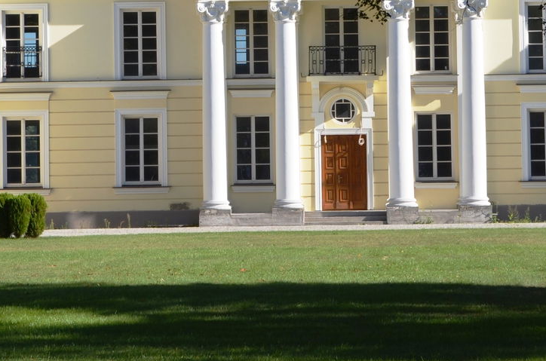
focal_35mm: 199
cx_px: 295
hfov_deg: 10.4
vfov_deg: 6.8
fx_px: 3011
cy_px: 33
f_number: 8
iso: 100
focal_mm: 50
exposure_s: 1/250
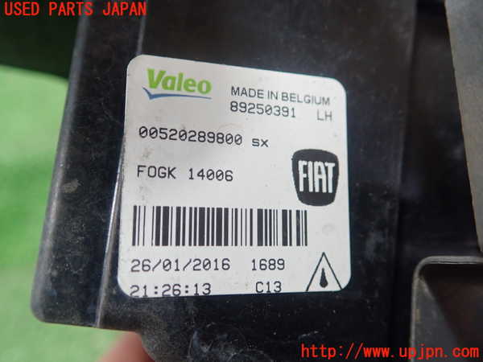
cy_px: 181
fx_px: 419
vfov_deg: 46.8
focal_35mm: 30
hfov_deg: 60.0
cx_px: 242
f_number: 2.3
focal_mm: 5.5
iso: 500
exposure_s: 1/125
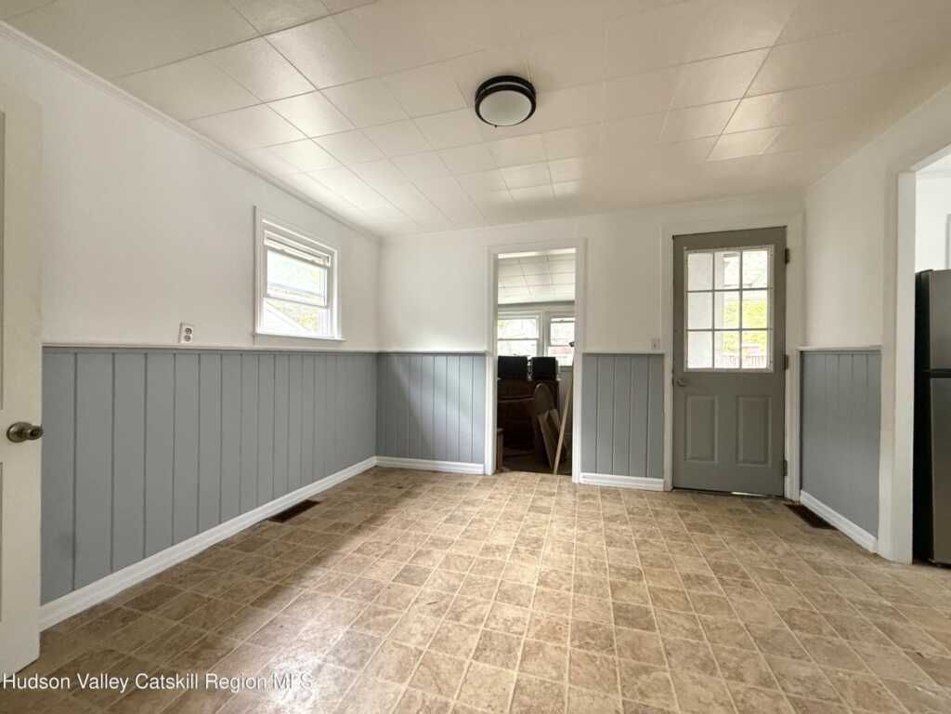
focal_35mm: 14
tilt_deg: -0.9
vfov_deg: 85.7
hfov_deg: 102.1
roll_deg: -0.6
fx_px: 385
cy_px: 357
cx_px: 476
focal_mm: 2.22
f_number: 2.2
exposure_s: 1/61
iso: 320
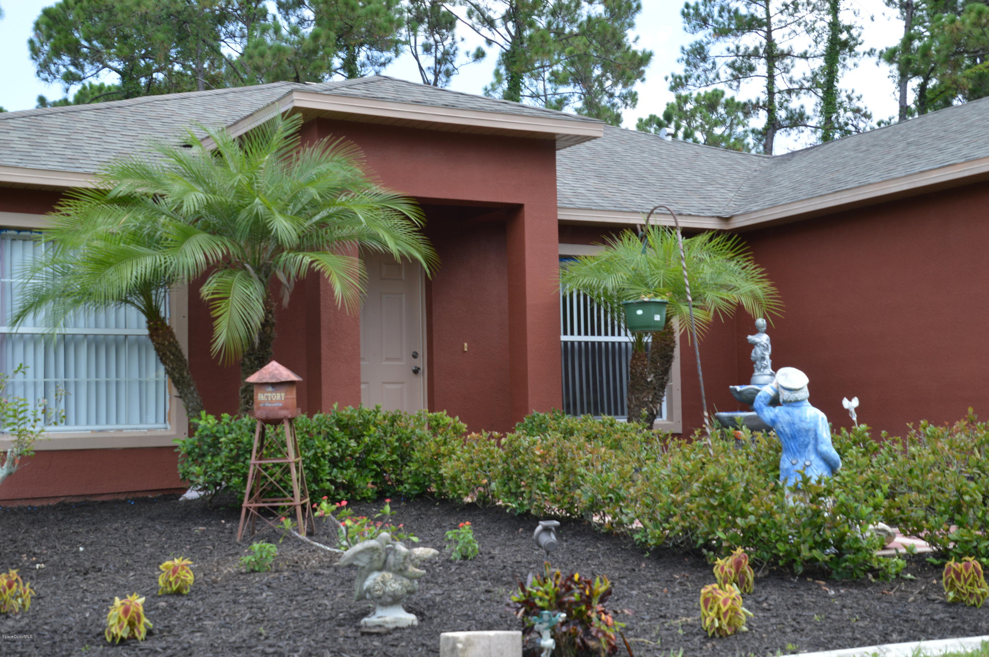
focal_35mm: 52
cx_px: 494
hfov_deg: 37.9
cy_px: 328
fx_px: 1441
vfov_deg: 25.7
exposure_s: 1/125
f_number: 5.6
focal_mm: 35
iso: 100
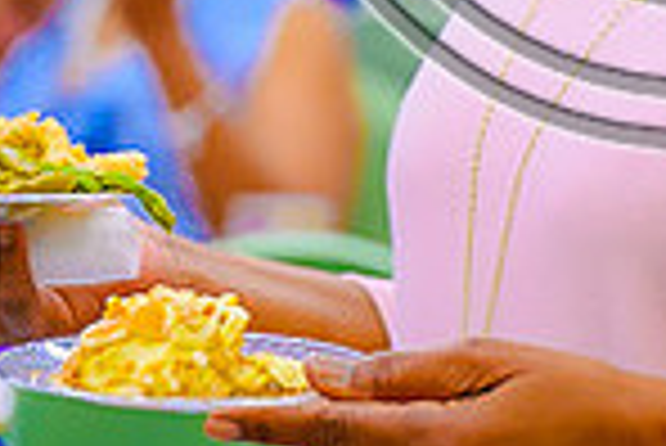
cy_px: -214
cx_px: 968
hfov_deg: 4.1
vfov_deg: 2.8
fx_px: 9203
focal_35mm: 497
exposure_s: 1/100
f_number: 2.8
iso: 640
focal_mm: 70
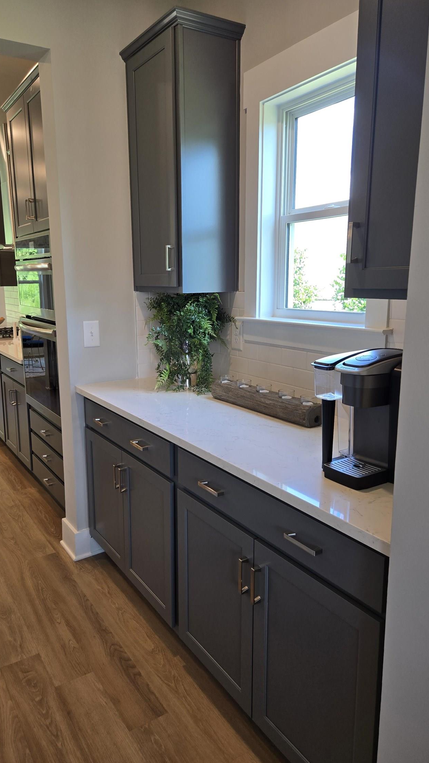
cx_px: 183
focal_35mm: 26
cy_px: 385
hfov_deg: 44.3
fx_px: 526
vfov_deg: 71.9
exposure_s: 1/120
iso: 64
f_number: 1.8
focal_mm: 5.4
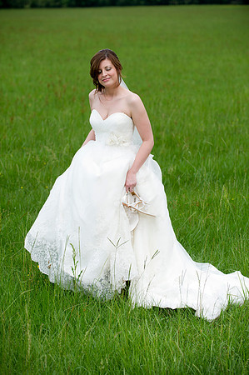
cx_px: 124
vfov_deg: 17.1
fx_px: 1248
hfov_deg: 11.4
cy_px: 188
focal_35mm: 120
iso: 500
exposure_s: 1/1000
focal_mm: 120
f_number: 3.5
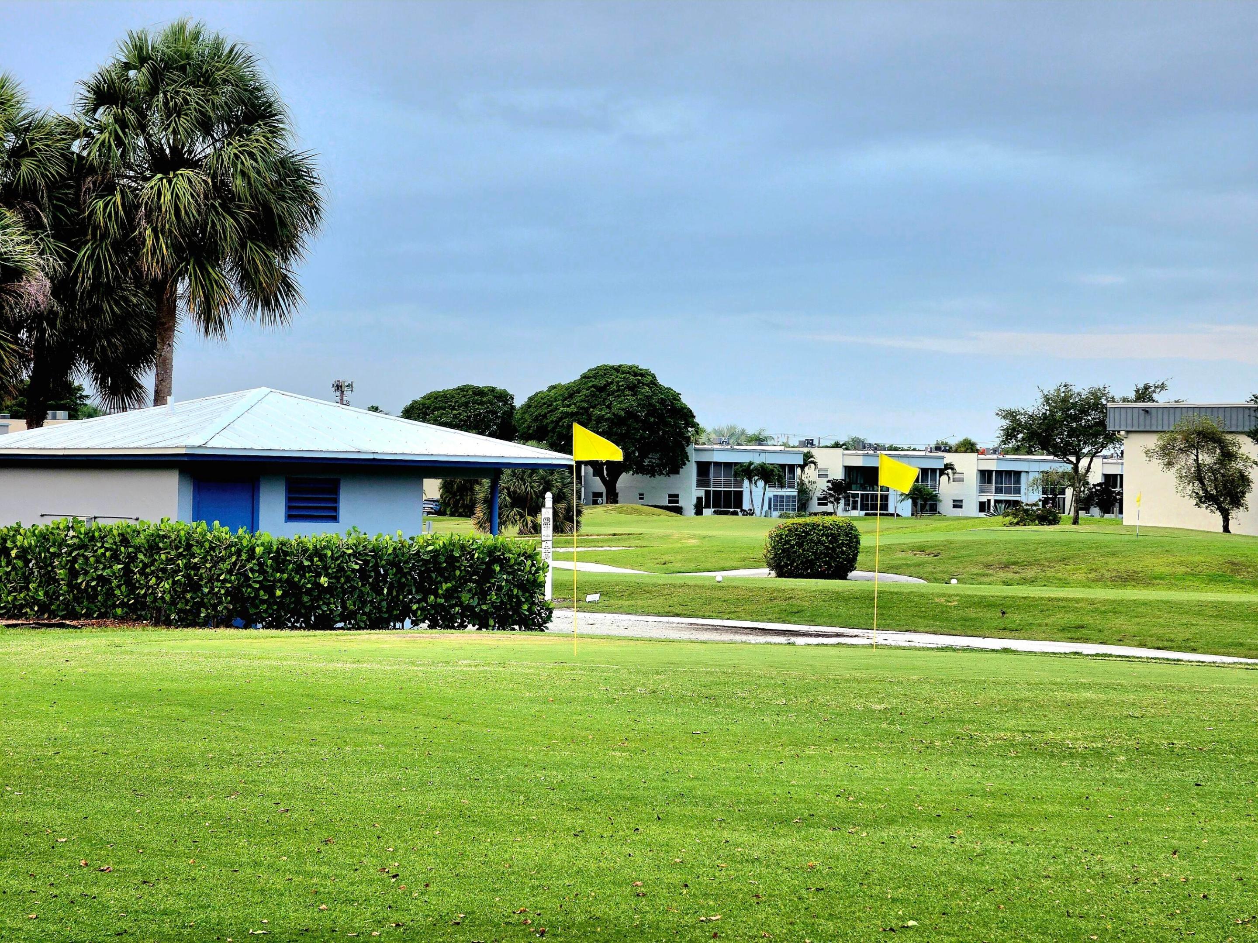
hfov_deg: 17.1
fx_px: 4179
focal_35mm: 115
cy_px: 472
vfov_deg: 12.9
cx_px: 629
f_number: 2.9
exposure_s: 1/120
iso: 64
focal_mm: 18.6
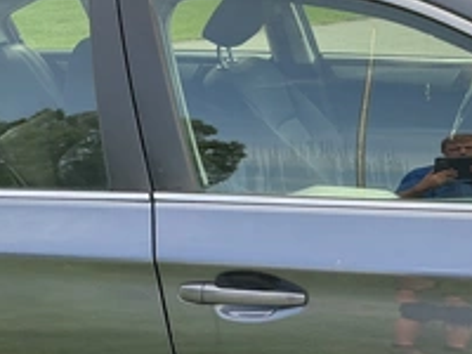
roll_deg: -1.5
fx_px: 764
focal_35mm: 56
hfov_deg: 32.5
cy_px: 257
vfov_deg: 25.8
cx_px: 432
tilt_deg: -24.9
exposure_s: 1/283
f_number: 1.8
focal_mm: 3
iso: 25
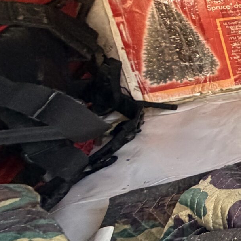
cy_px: 84
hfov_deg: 18.8
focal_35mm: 52
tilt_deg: -22.1
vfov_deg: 32.6
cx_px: 491
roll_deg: -5.0
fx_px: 410
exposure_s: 1/121
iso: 320
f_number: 2.2
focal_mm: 2.22
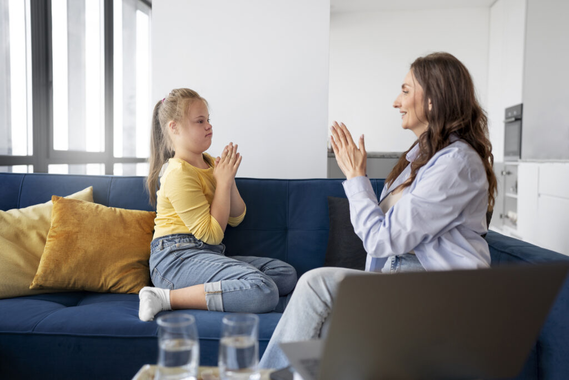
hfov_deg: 54.4
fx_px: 553
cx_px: 284
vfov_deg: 37.9
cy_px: 190
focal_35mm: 35
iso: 320
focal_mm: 35
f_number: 2
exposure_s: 1/320
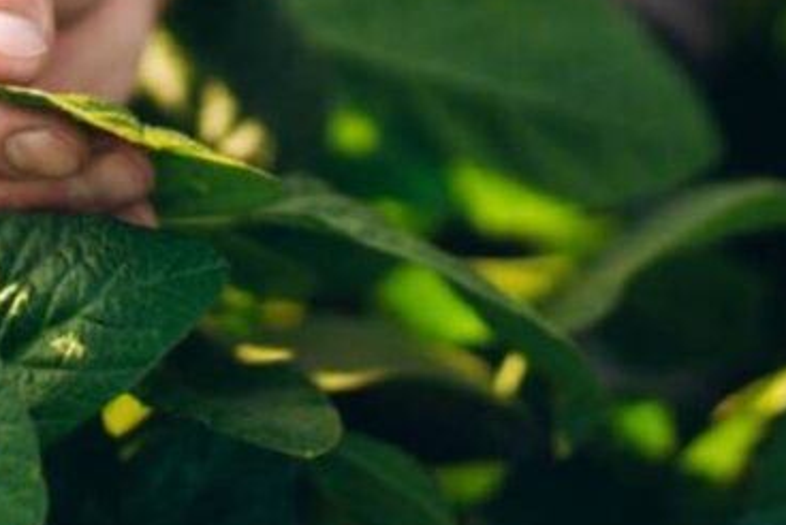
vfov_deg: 5.5
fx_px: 5506
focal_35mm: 252
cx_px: -21
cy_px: 2
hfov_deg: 8.1
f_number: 2
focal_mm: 85
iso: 400
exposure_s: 1/4000
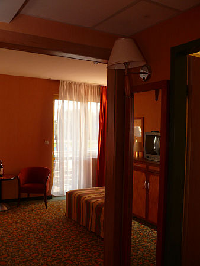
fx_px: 269
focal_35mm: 35
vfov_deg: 52.6
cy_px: 133
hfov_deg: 40.7
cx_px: 100
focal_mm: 7.4
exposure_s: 1/30
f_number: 4
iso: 100
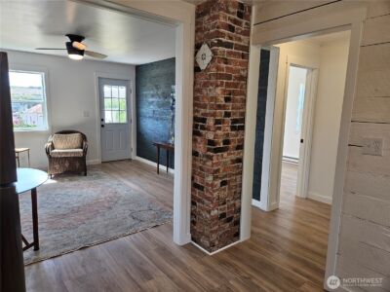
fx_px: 259
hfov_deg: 73.9
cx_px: 195
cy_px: 146
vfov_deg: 58.9
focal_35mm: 23
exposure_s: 1/180
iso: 100
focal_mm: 5.4
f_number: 1.8
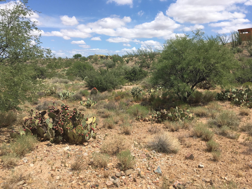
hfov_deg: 61.7
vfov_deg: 48.2
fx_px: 211
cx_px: 126
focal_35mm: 29
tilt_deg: -9.2
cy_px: 94
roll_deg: -0.2
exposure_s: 1/2137
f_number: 2.2
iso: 25
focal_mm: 4.15
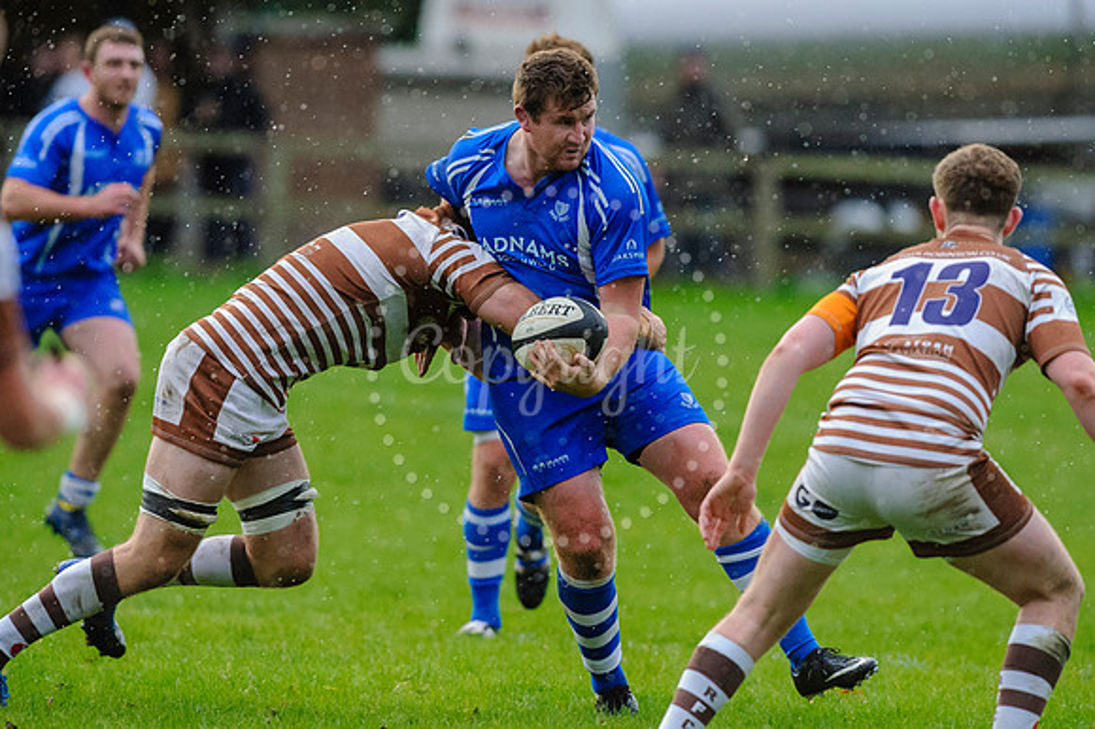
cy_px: 337
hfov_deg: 4.1
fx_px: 15409
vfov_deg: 2.7
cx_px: 553
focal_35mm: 507
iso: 6400
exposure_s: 1/1500
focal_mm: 420
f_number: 4.8
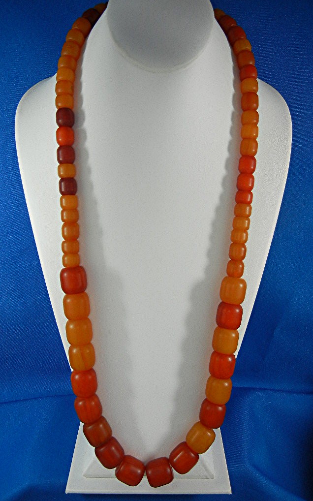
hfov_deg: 39.4
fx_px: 437
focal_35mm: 32
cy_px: 251
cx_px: 157
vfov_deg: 59.7
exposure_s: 1/51.4
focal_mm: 5.4
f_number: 3.5
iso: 160
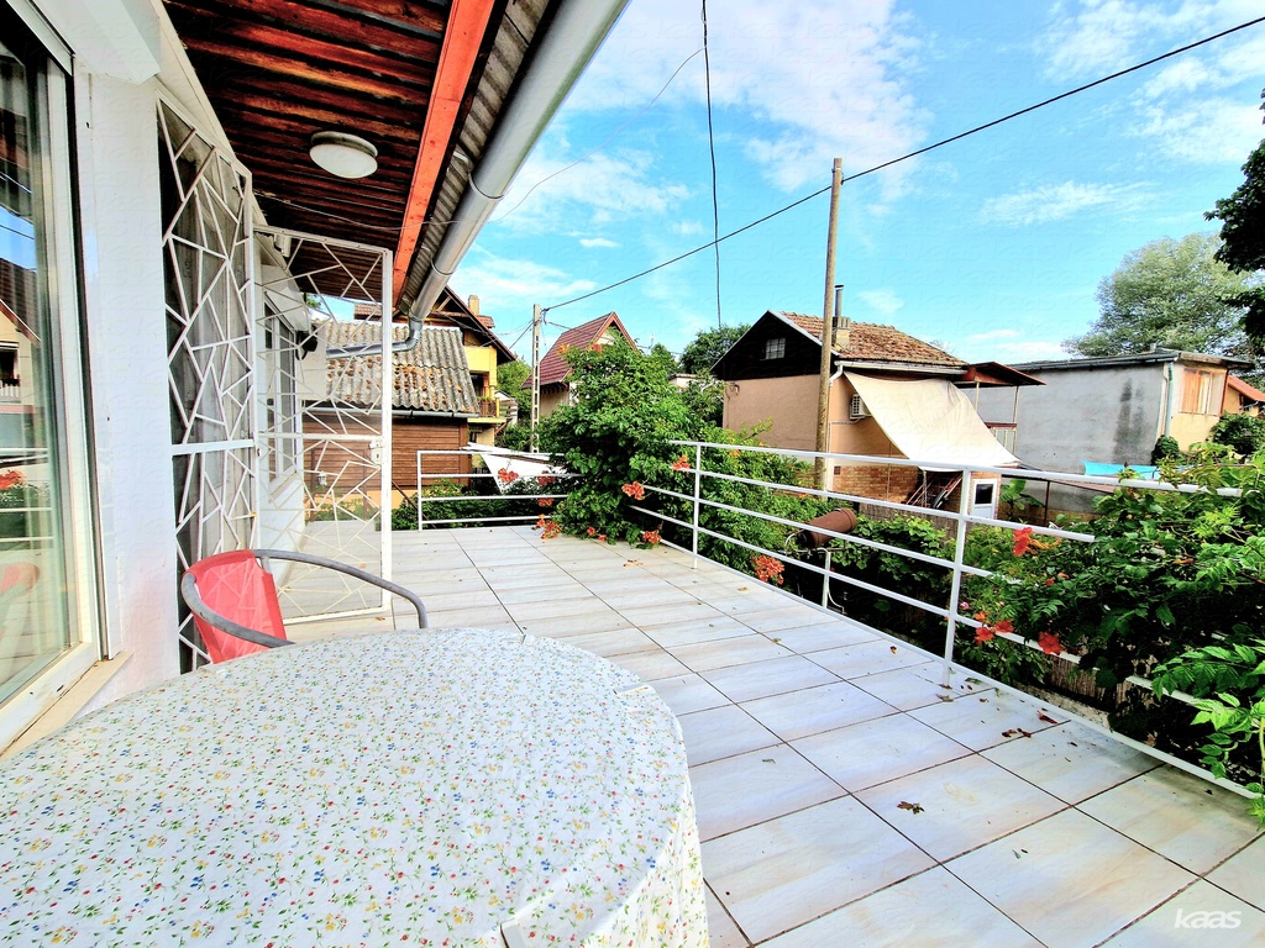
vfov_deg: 89.9
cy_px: 474
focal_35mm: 13
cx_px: 632
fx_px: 475
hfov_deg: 106.2
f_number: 2.2
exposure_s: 1/1429
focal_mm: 2.2
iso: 50
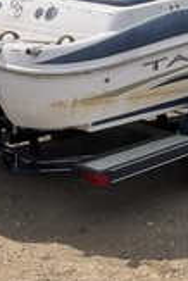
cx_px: 160
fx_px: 578
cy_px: 67
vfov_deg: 26.9
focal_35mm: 74
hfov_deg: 18.2
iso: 25
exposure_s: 1/1675
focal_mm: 3
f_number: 1.8
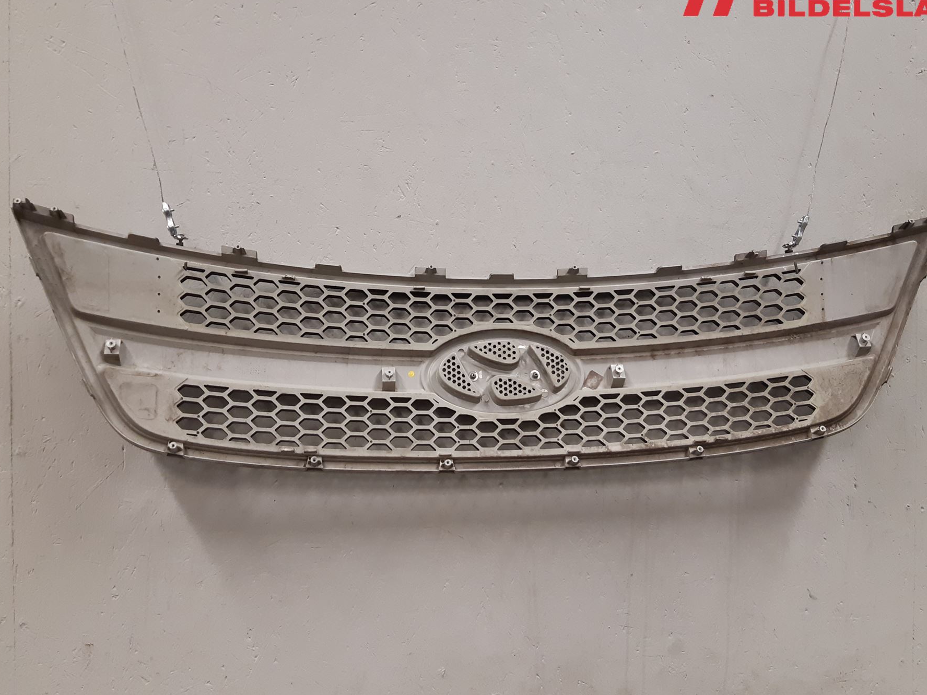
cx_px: 469
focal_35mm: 30
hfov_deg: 60.0
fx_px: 803
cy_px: 329
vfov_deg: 46.8
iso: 160
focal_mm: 3.93
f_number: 1.7
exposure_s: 1/50
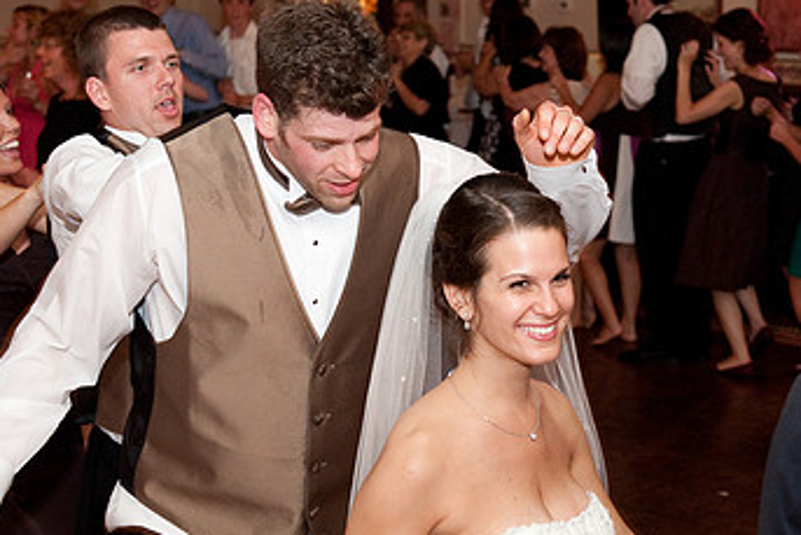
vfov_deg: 18.0
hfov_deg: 26.6
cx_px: 500
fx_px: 1692
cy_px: 269
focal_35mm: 76
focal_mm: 45
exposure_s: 1/60
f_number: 4
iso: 2500
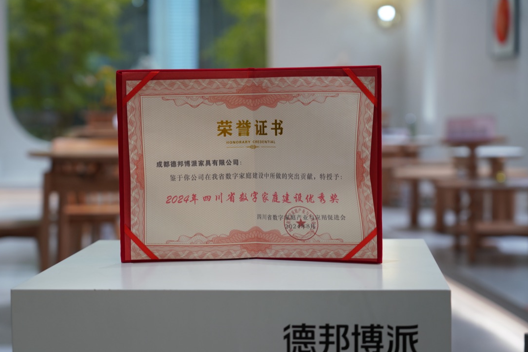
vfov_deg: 17.3
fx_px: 1159
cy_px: 195
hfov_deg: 25.7
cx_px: 238
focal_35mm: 79
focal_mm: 71
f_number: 4
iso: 400
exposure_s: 1/80
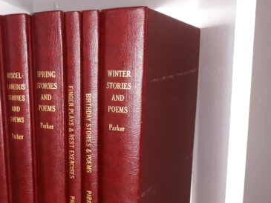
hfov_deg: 40.6
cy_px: 148
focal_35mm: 46
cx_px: 86
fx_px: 360
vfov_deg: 31.1
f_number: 1.7
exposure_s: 1/40
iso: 80
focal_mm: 3.7
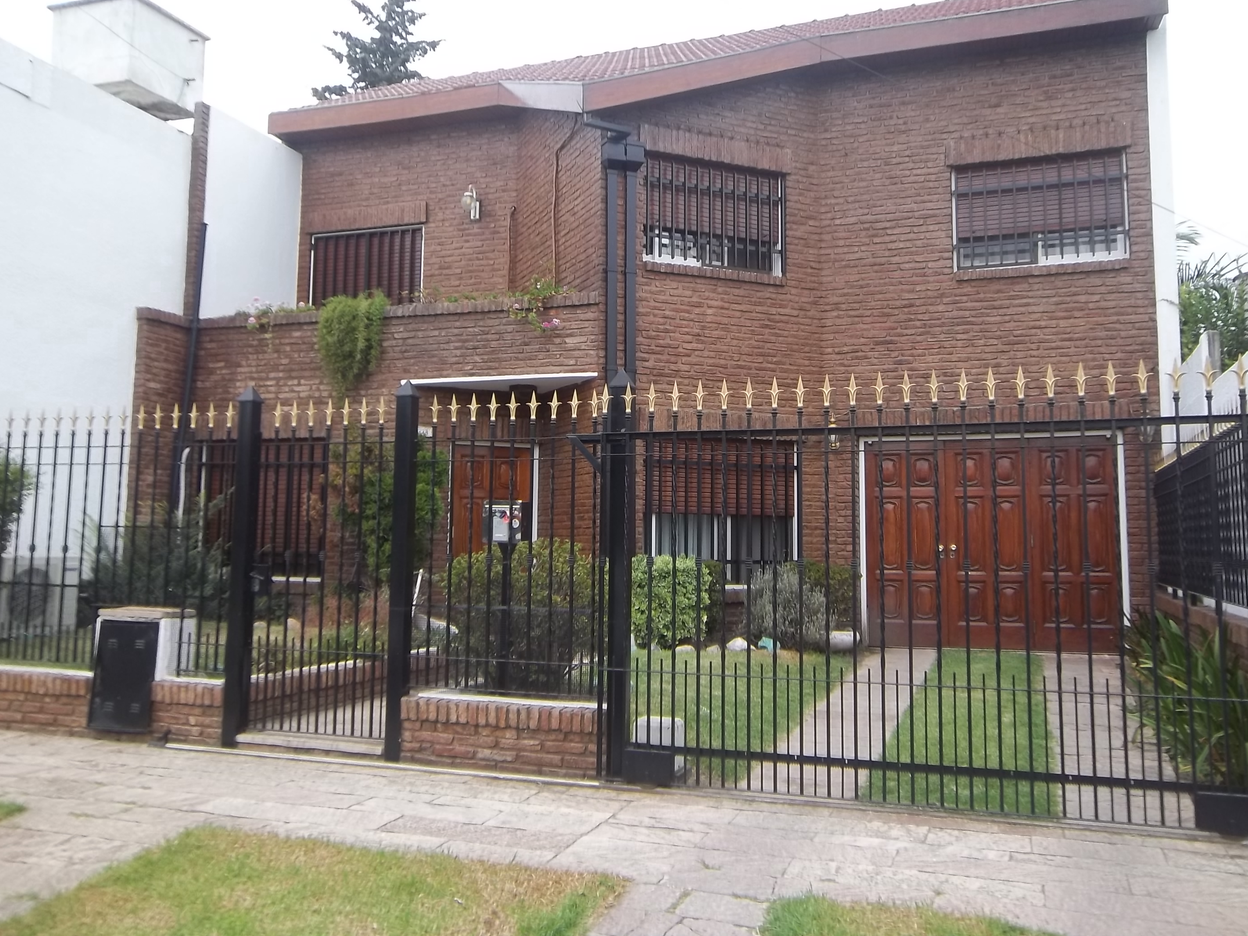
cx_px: 635
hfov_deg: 61.7
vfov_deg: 48.2
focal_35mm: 29
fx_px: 1046
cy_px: 454
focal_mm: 5.05
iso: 64
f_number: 3.5
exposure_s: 1/160
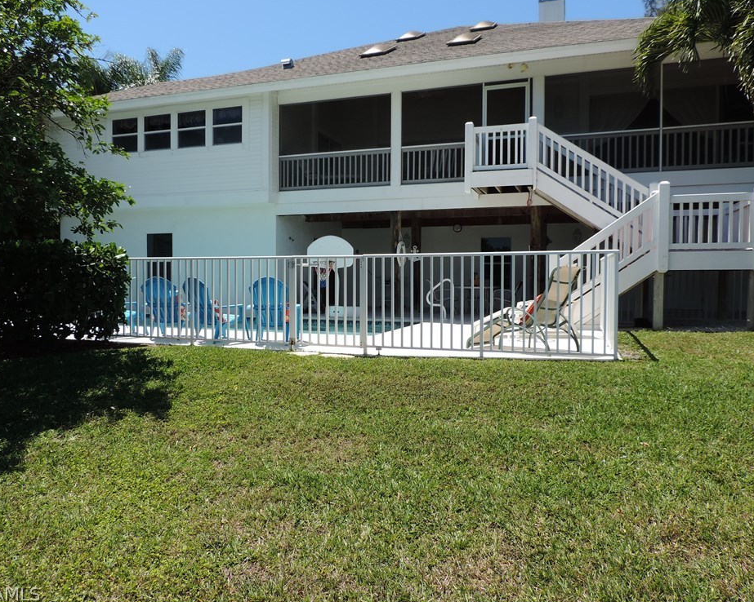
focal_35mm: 26
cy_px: 294
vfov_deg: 54.9
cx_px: 356
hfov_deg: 66.0
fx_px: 580
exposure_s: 1/1000
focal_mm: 4.3
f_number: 3
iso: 80
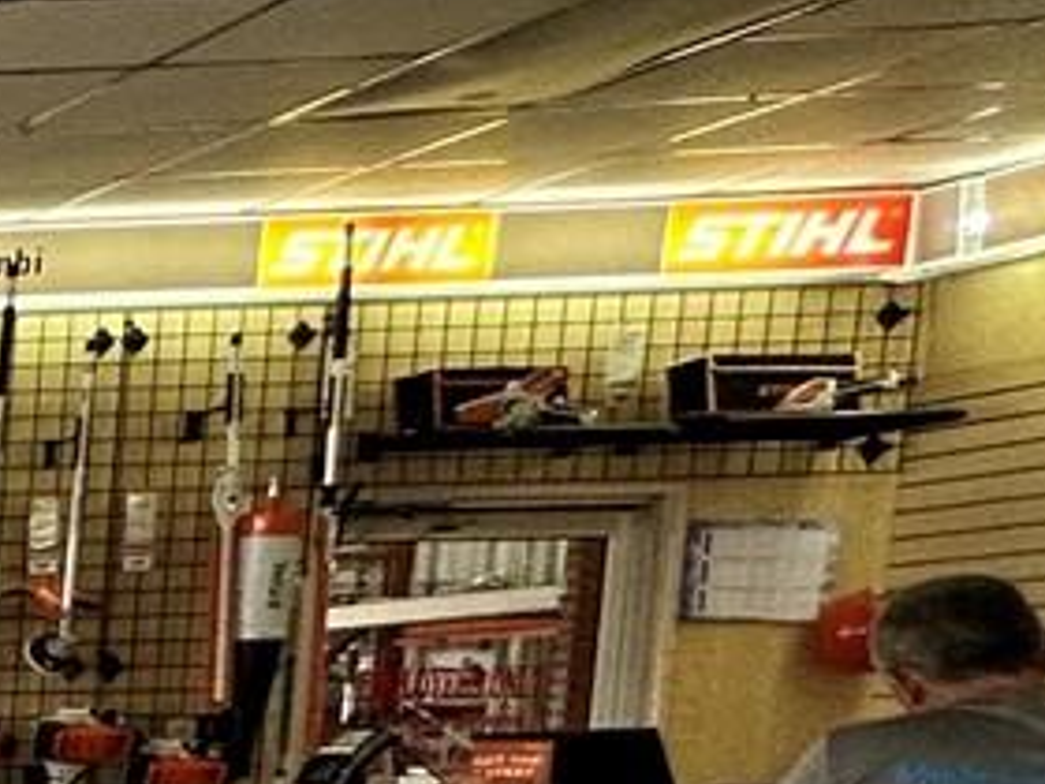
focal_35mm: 80
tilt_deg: -6.9
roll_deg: +0.1
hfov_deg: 13.5
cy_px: 1068
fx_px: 2415
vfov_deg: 17.1
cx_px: -1702
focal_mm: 2.22
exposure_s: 1/120
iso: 100
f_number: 2.2
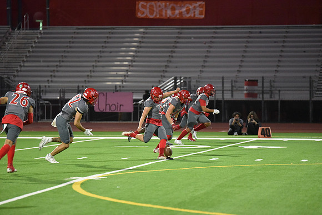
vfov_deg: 6.9
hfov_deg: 10.3
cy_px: 108
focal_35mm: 200
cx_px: 161
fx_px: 1789
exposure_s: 1/1000
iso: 10000
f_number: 2.8
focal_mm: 200
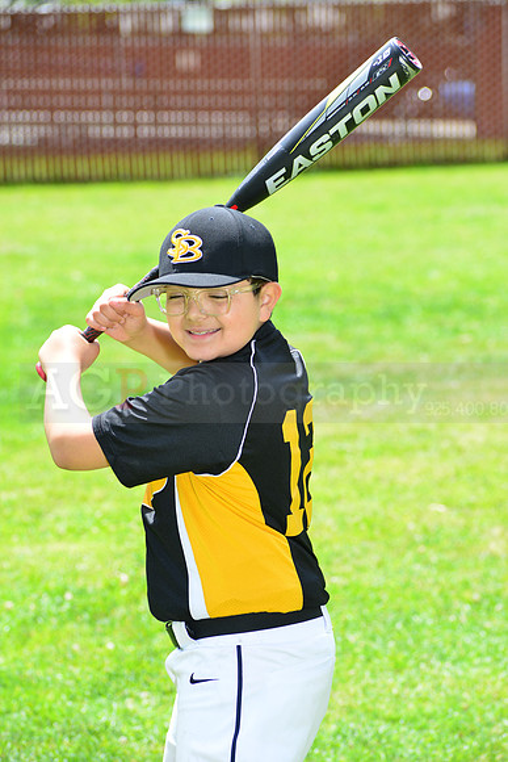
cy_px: 381
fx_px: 2856
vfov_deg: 15.2
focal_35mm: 135
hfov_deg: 10.2
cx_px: 254
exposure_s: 1/200
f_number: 8
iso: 200
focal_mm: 135
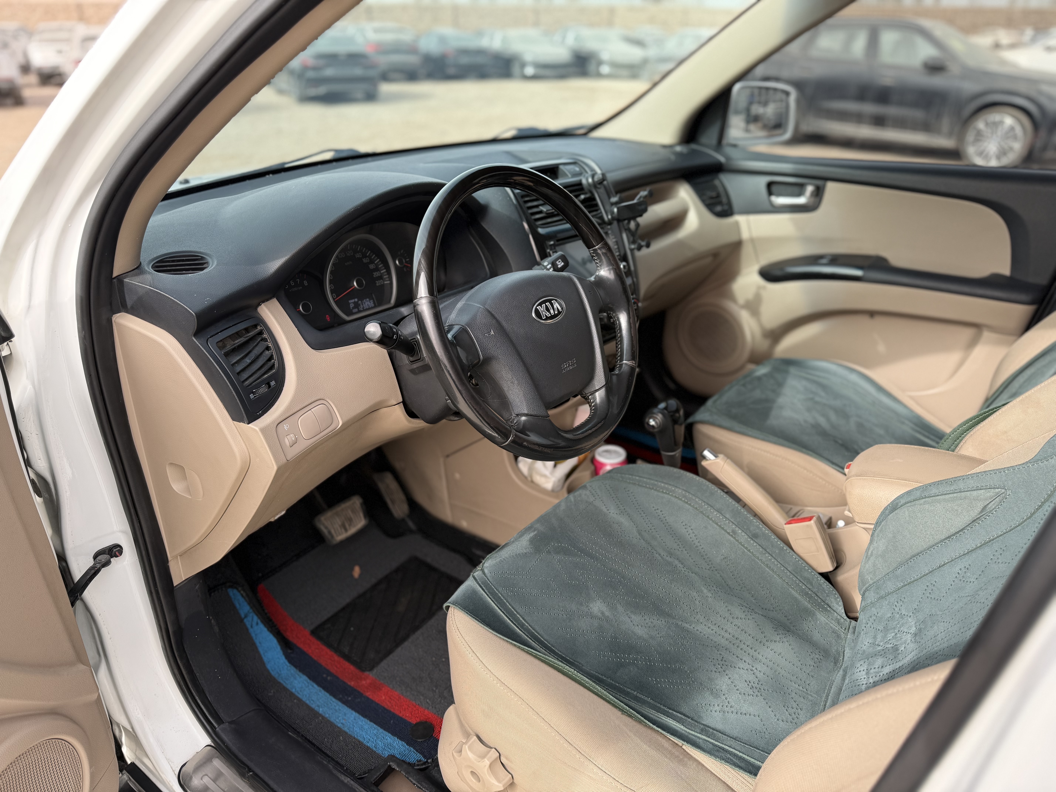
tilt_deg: -25.9
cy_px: 396
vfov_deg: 56.8
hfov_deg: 71.6
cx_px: 528
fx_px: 732
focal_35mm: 24
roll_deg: +0.1
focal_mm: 6.76
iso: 100
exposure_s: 1/341
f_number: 1.78
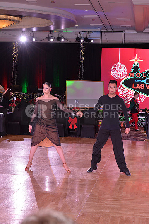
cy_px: 112
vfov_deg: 28.9
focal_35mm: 70
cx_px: 74
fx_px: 436
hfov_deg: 19.4
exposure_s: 1/250
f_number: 6.3
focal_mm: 70
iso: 2000
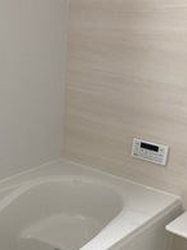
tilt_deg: -26.5
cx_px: 49
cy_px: 211
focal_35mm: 52
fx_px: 375
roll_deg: -1.7
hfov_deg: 27.6
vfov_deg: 35.3
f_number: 1.8
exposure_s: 1/60
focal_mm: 3.99
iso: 125
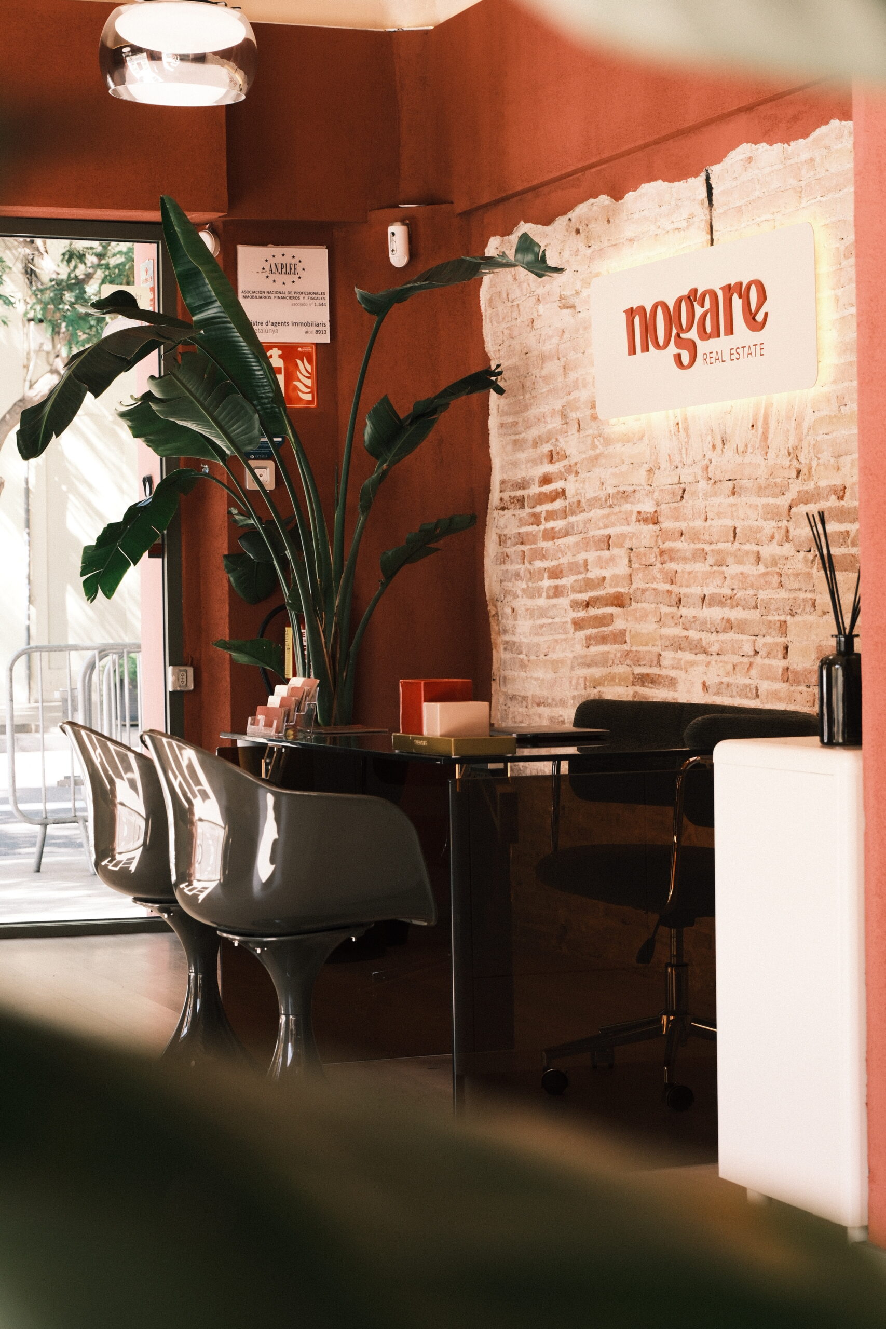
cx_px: 443
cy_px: 664
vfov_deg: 27.0
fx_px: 2768
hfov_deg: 18.2
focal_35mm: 75
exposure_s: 1/75
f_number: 4.8
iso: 400
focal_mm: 50
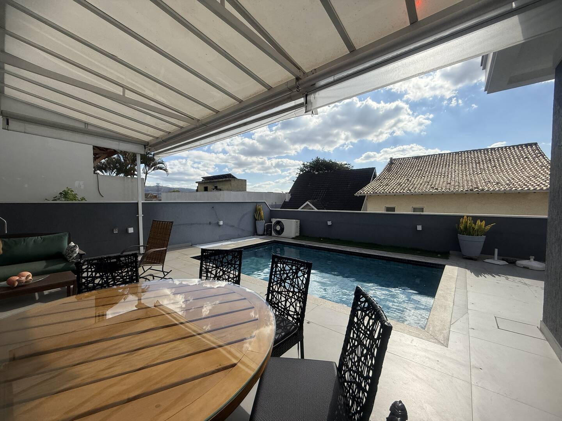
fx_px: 227
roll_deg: -0.1
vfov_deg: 85.7
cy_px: 210
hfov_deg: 102.1
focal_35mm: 14
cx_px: 281
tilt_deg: -1.8
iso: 64
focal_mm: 2.22
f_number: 2.2
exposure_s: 1/3289
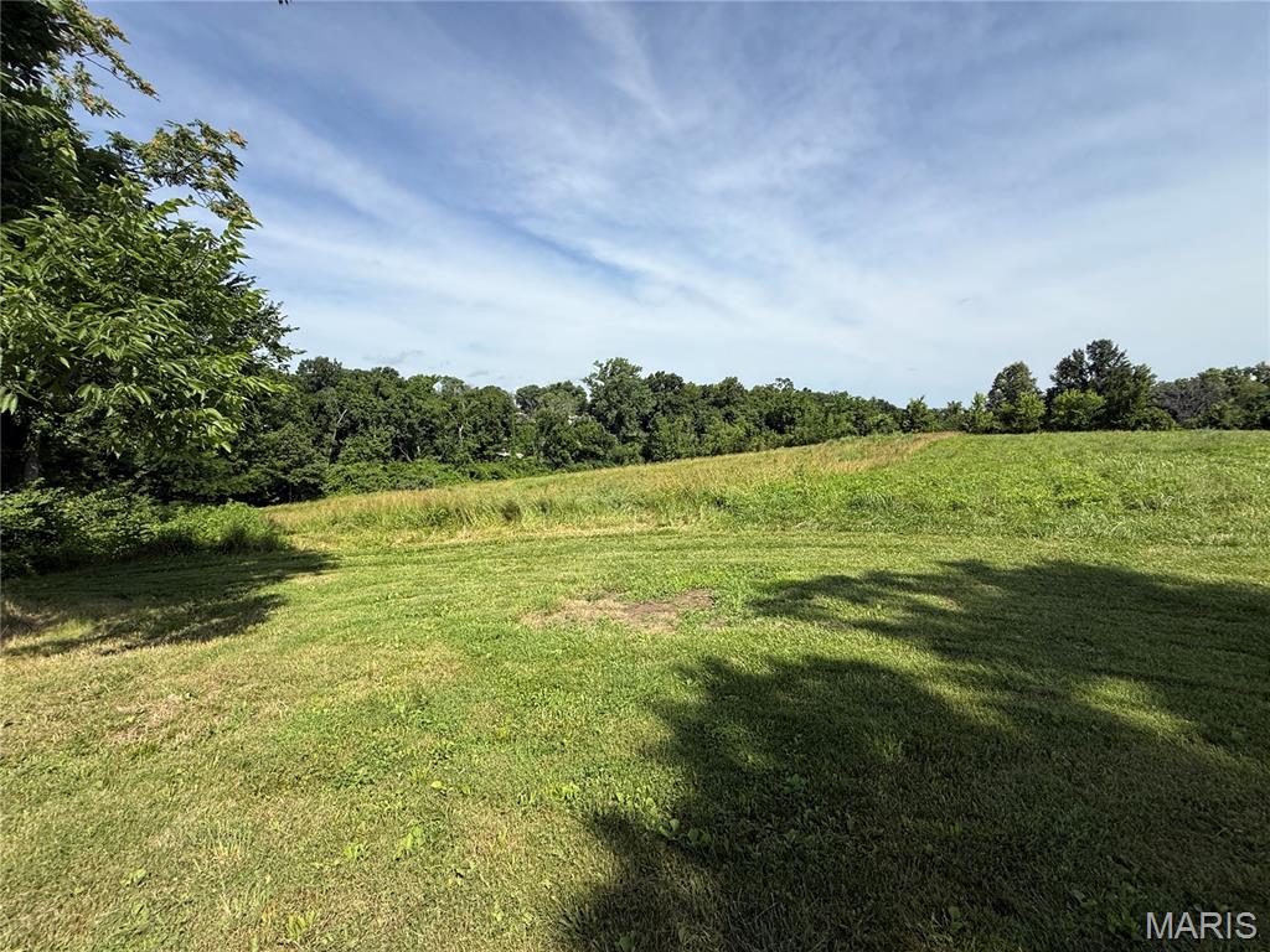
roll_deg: -1.1
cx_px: 635
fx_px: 514
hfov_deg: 102.1
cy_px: 476
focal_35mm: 14
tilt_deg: -5.6
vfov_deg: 85.7
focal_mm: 2.22
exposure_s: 1/2506
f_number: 2.2
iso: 50
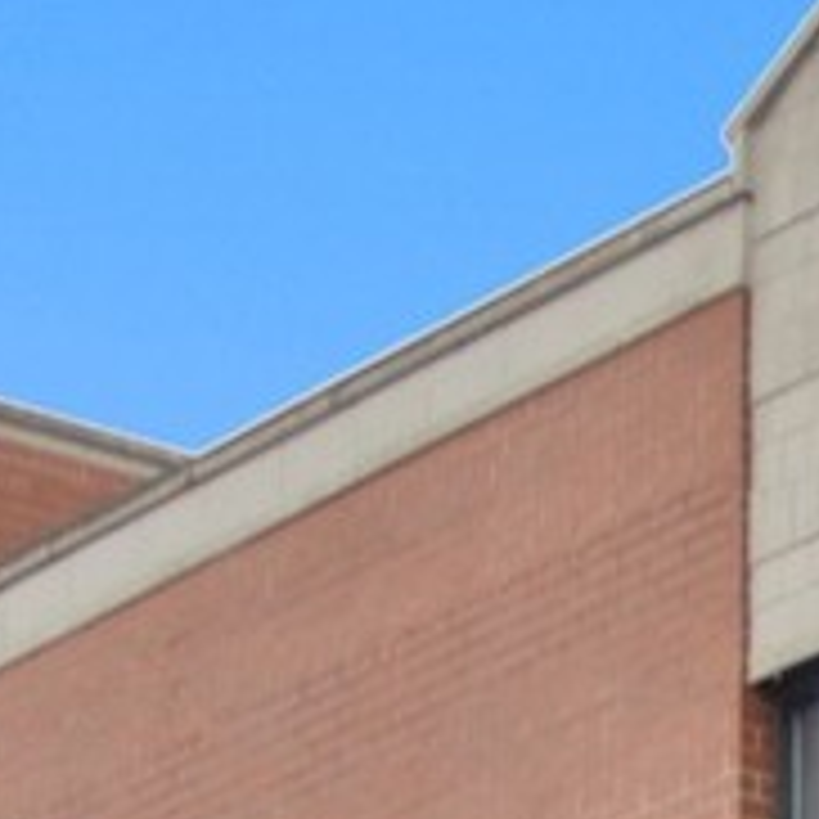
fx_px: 8539
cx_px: 1694
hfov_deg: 5.4
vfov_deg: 5.3
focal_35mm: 319
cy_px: 2092
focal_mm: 28
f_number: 8
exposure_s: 1/200
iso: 100
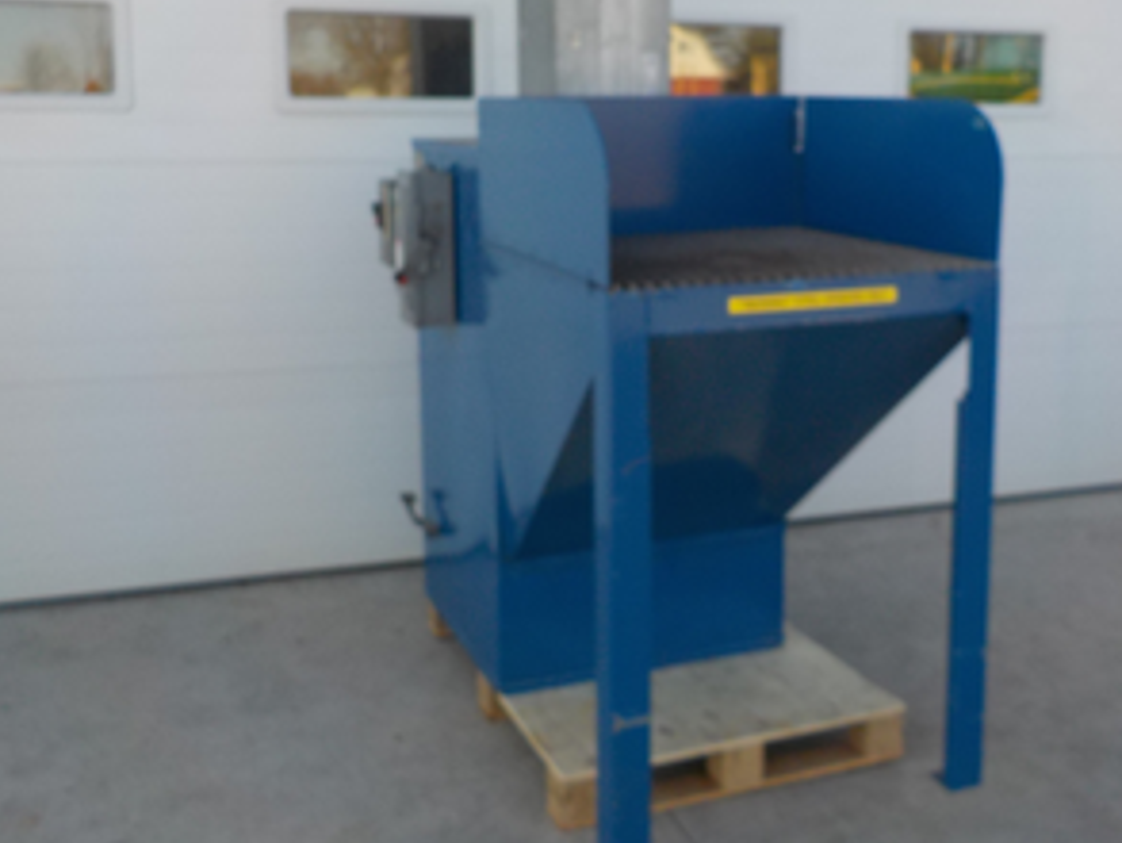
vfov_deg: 34.9
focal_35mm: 41
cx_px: 666
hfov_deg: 45.5
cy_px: 291
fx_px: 1329
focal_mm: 4.1
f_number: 3.3
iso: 125
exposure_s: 1/400
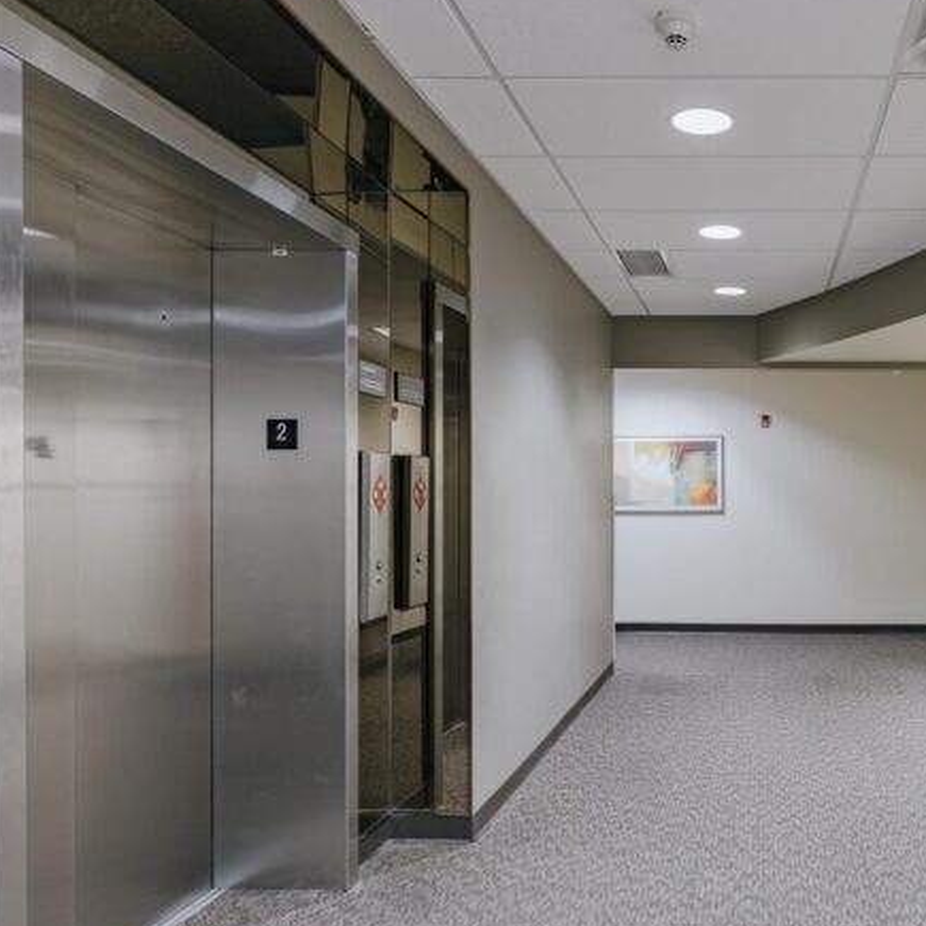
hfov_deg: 55.1
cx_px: 737
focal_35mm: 27
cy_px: 513
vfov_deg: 58.9
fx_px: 817
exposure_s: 1/5
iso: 400
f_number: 9
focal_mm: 18
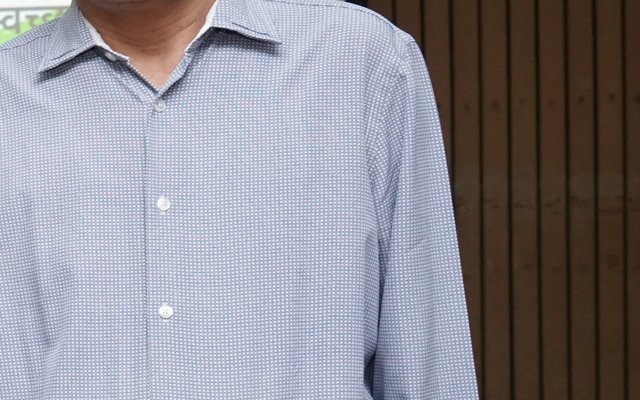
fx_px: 1954
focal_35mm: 112
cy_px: 287
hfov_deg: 15.8
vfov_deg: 11.7
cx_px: -524
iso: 4000
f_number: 6.3
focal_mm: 29
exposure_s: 1/125
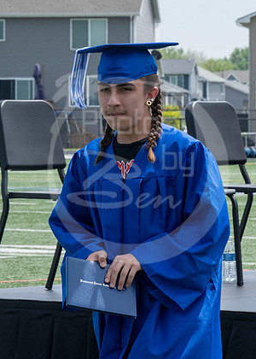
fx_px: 2901
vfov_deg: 7.1
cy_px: 146
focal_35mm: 285
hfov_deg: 5.0
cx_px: -11
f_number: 10
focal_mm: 77
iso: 200
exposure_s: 1/250
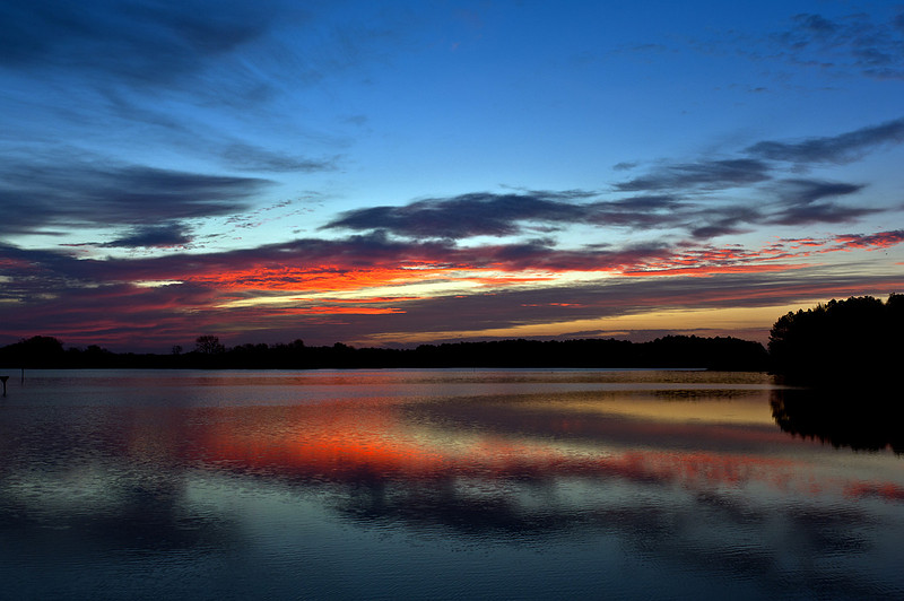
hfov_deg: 54.5
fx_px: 878
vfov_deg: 37.8
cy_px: 300
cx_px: 452
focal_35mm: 35
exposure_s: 1/25
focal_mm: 35
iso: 200
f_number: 11
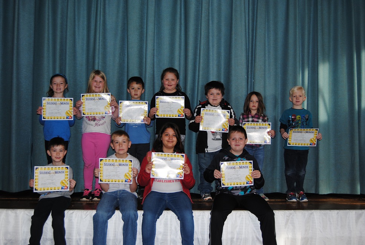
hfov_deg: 49.5
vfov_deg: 34.3
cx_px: 182
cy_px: 122
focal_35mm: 39
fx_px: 396
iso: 200
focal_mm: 26
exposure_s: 1/60
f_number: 4
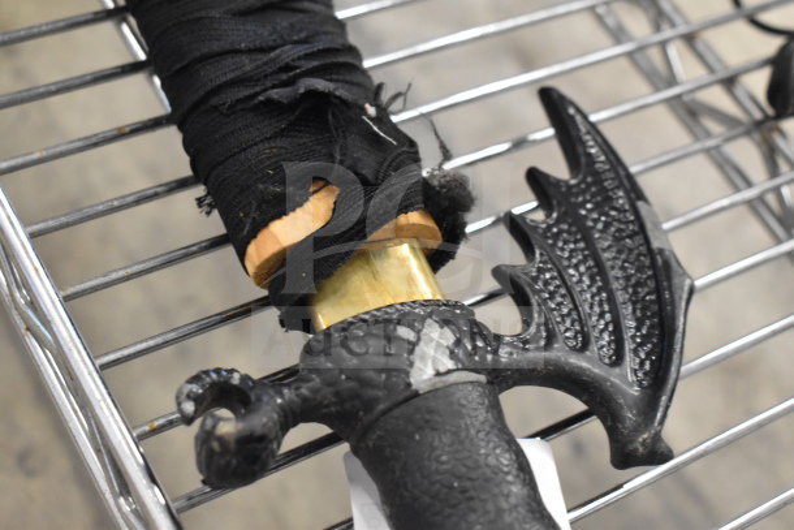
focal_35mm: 60
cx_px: 397
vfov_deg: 22.6
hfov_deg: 33.4
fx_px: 1324
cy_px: 265
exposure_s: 1/60
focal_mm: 40
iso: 5000
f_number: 4.8
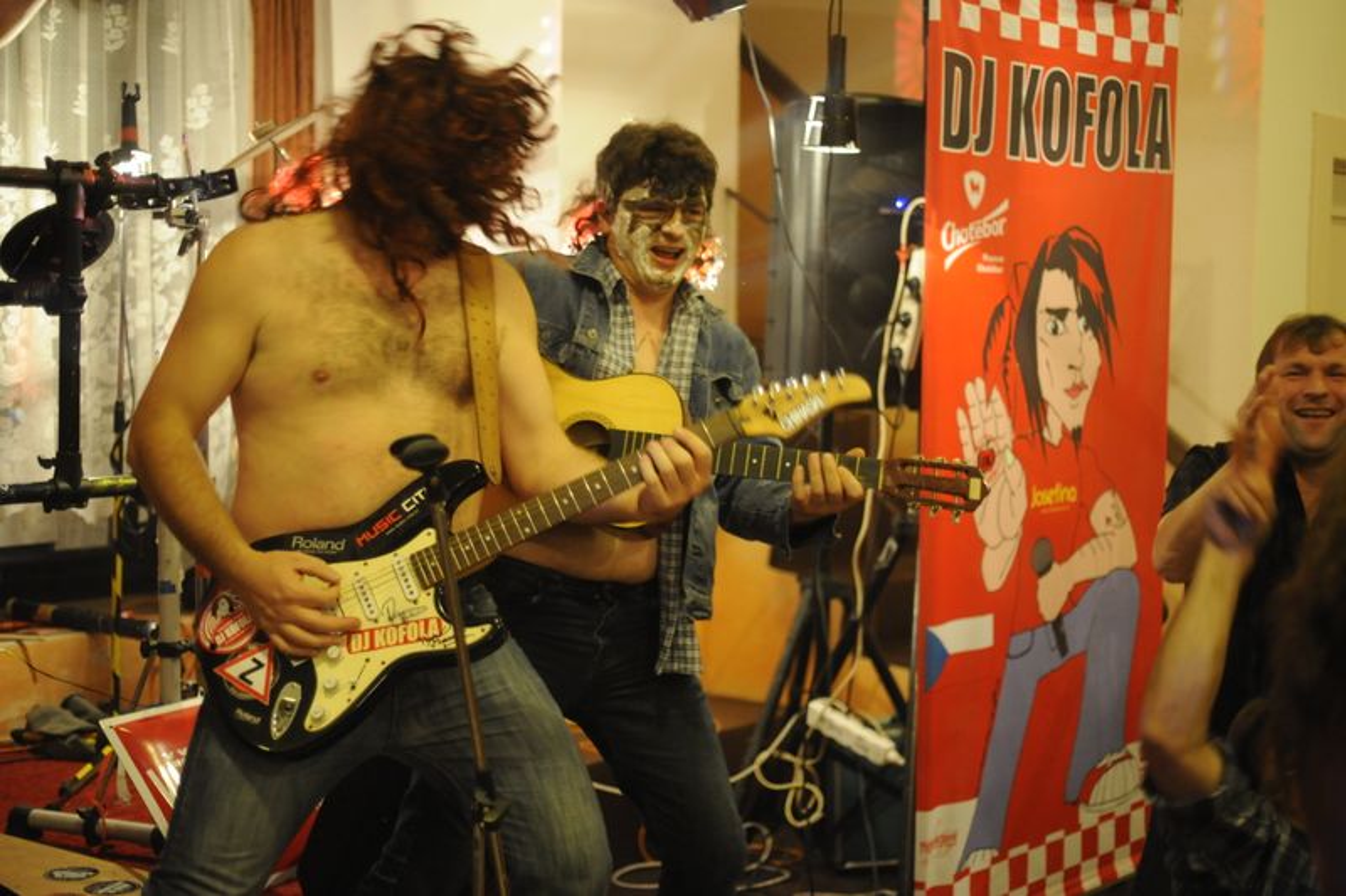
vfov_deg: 27.0
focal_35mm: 50
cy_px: 448
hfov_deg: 39.6
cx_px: 673
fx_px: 1869
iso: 3600
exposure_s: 1/100
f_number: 1.8
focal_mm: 50
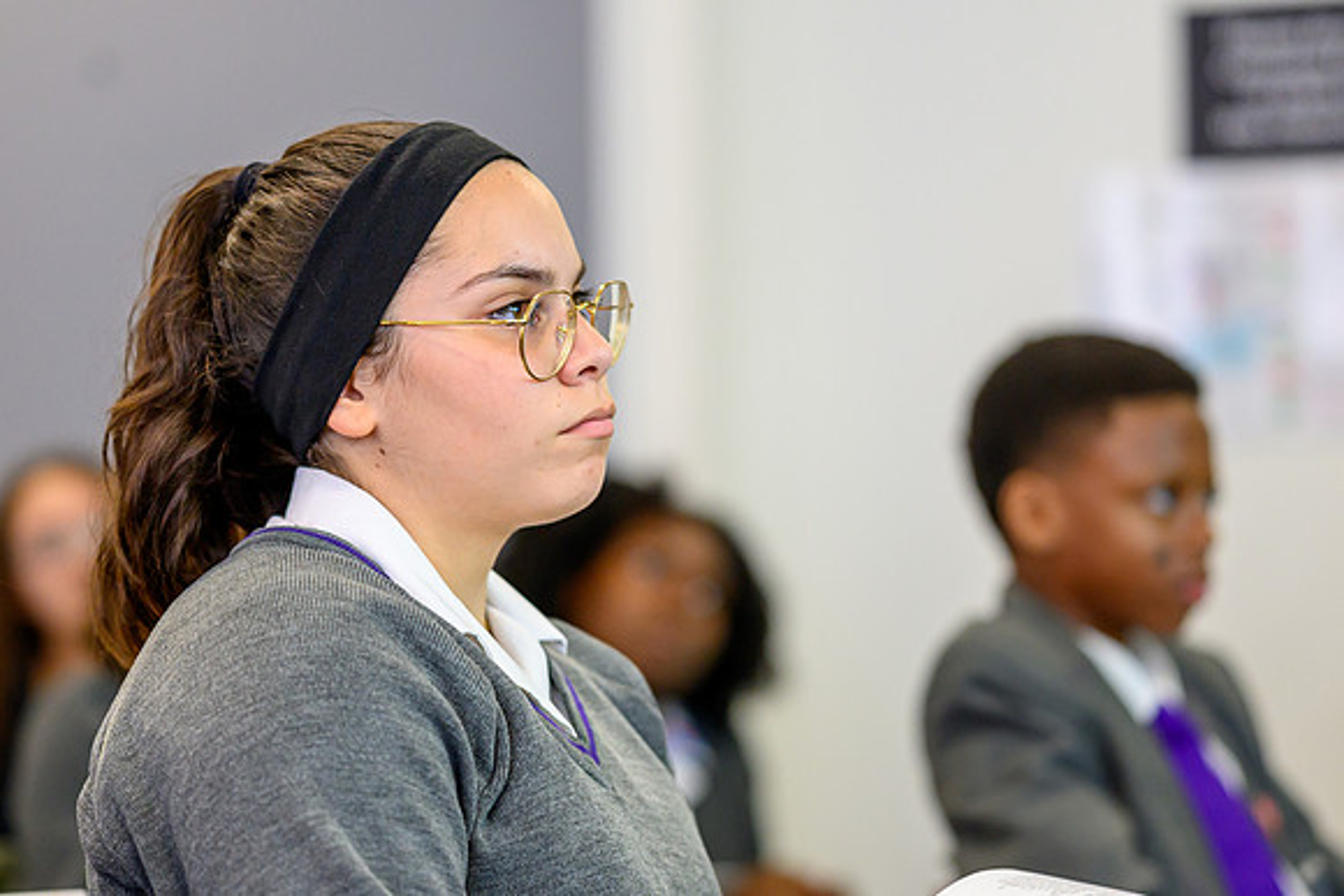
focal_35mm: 129
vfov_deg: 10.6
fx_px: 4815
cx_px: 672
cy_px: 448
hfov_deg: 15.9
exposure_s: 1/640
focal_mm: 85
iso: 900
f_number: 1.8
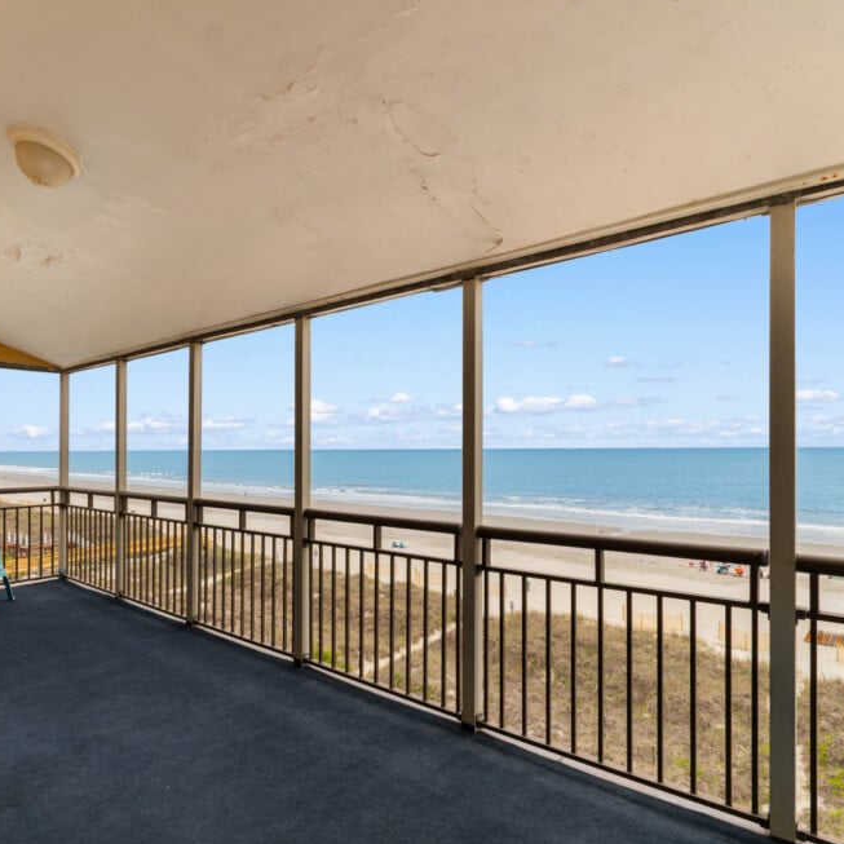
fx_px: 552
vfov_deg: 74.8
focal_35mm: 20
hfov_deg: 74.4
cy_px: 431
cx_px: 358
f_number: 7.1
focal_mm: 10
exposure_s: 1/200
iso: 100
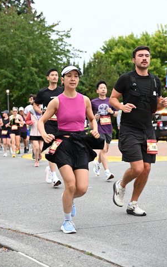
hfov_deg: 17.9
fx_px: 531
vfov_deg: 28.2
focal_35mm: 73
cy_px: 115
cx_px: 79
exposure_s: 1/800
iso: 1600
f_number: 4
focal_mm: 62
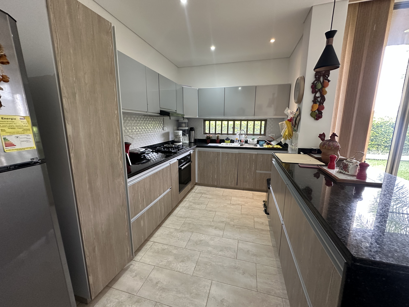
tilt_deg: -9.6
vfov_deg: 85.7
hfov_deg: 102.1
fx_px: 165
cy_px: 154
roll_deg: +0.2
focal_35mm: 14
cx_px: 204
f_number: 2.2
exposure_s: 1/99
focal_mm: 2.22
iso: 250
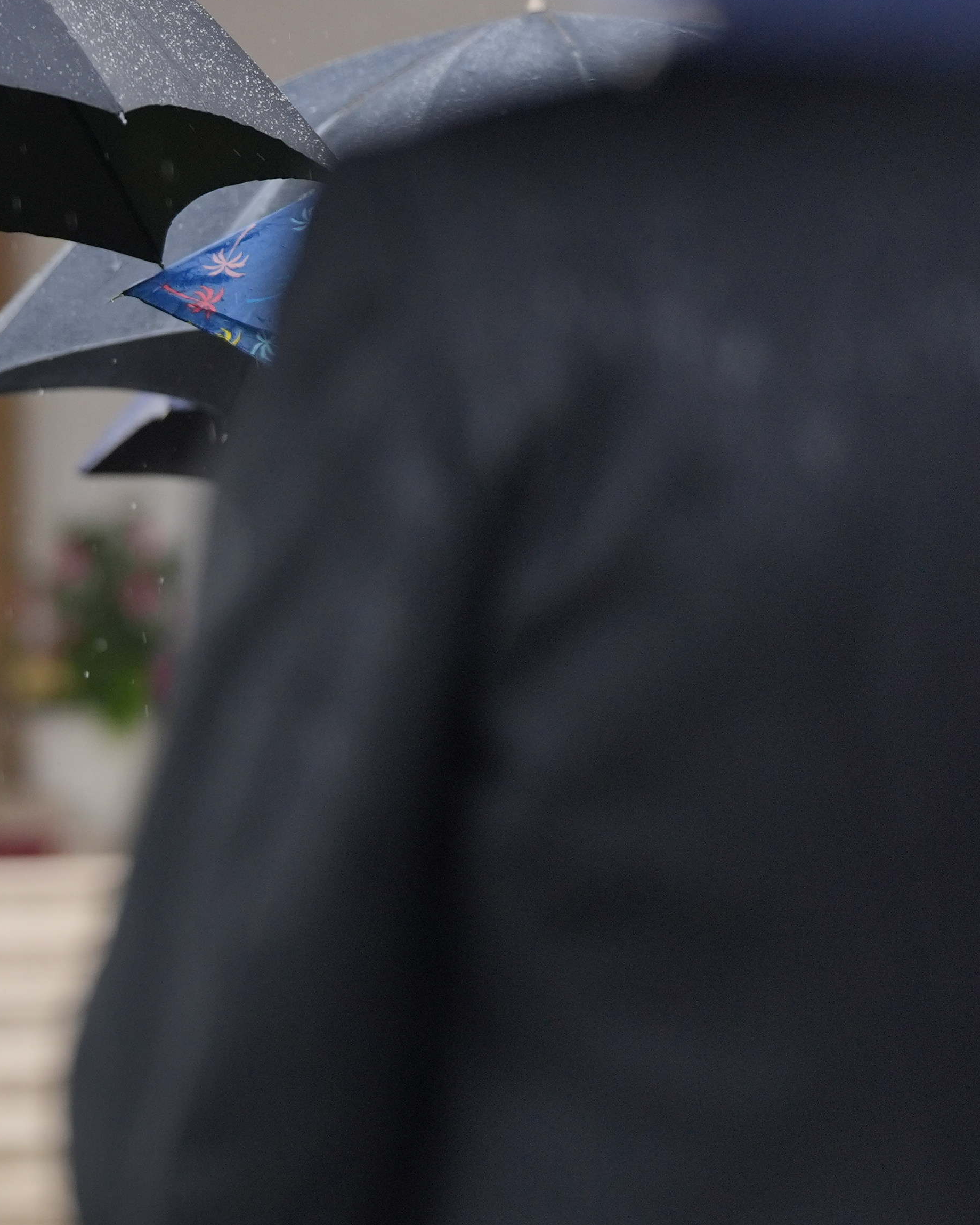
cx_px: -617
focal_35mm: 289
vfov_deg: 6.7
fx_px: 10478
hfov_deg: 5.3
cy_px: 695
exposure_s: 1/640
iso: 500
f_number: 2.8
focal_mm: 118
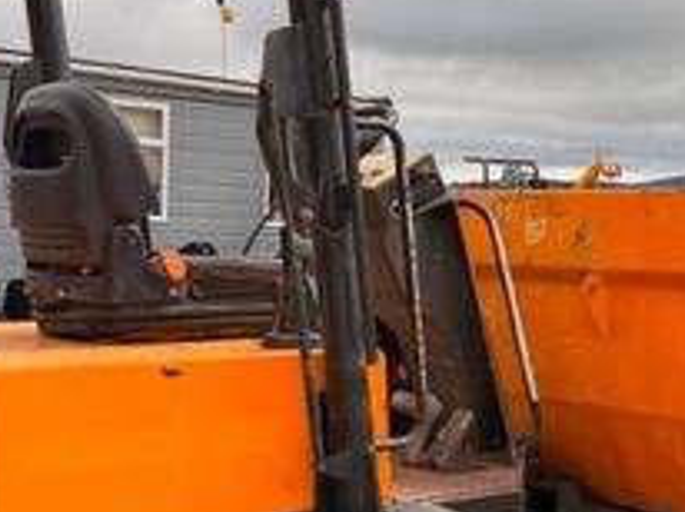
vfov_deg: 21.0
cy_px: 276
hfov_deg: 27.4
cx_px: 525
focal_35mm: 70
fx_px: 1384
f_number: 1.78
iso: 100
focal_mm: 6.76
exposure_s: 1/3584
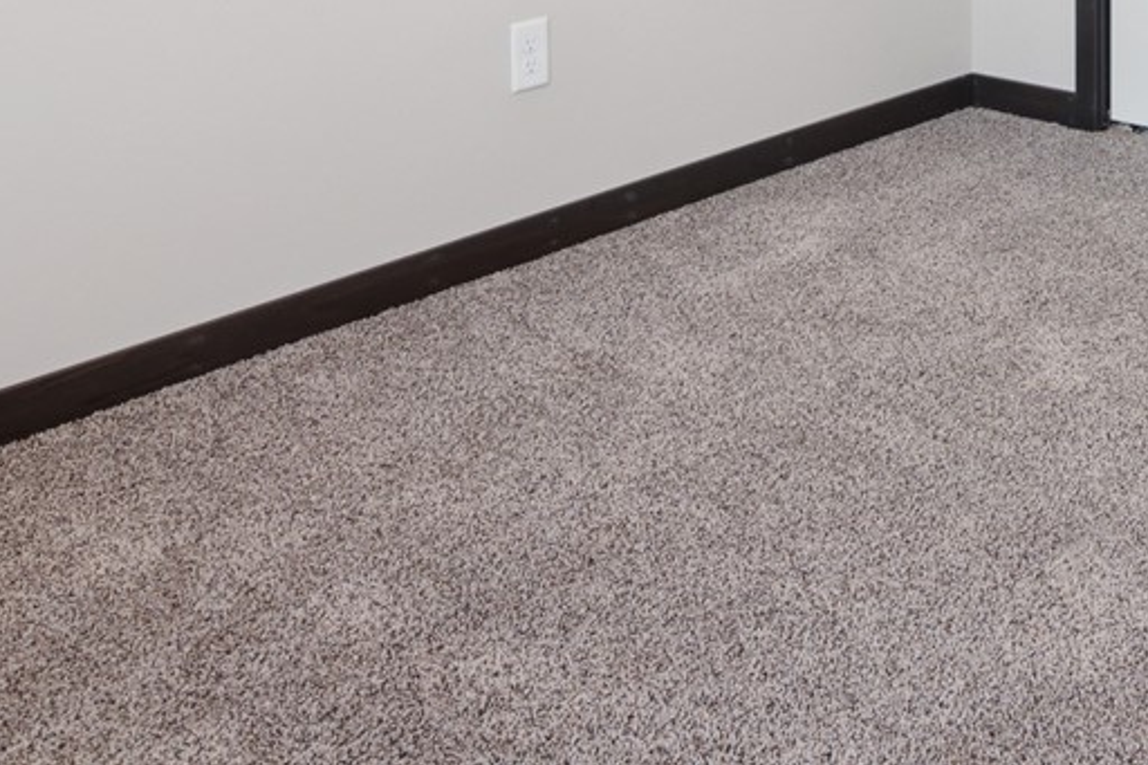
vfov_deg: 21.2
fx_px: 1689
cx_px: 1095
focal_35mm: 53
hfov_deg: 34.7
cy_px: -405
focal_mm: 16
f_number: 10
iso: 640
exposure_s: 1/20
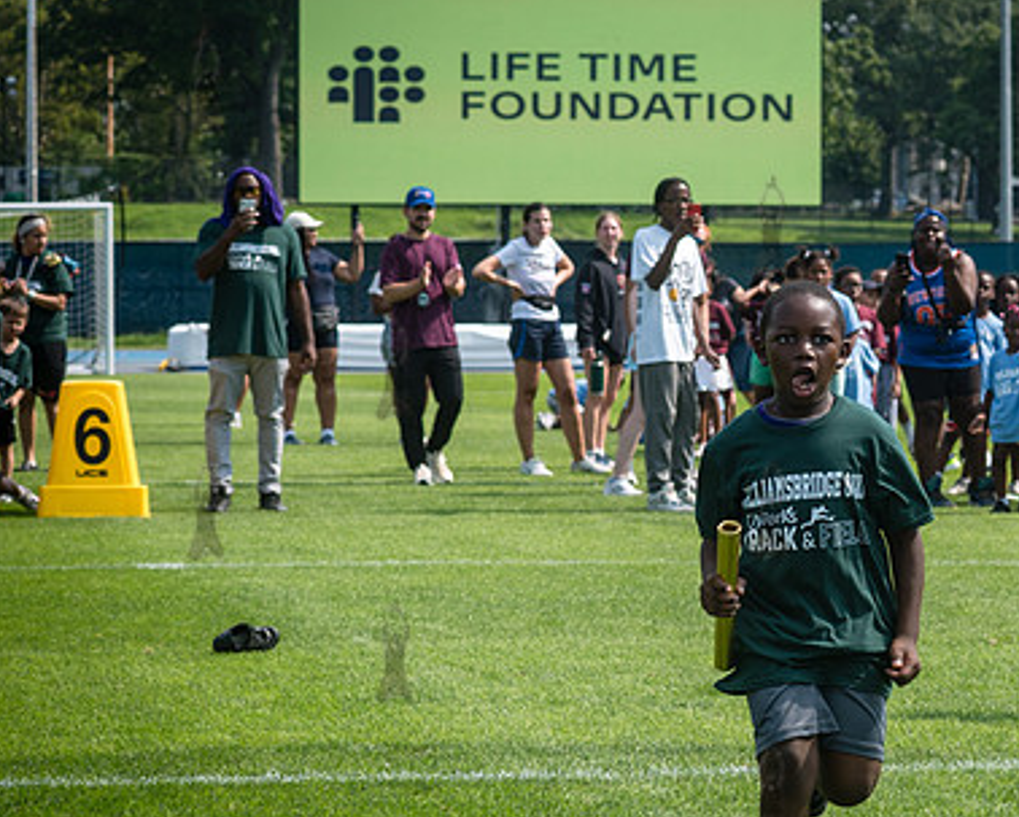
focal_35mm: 168
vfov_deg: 9.2
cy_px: 628
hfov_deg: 11.4
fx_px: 5071
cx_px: 864
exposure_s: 1/500
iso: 160
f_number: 5.6
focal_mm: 86
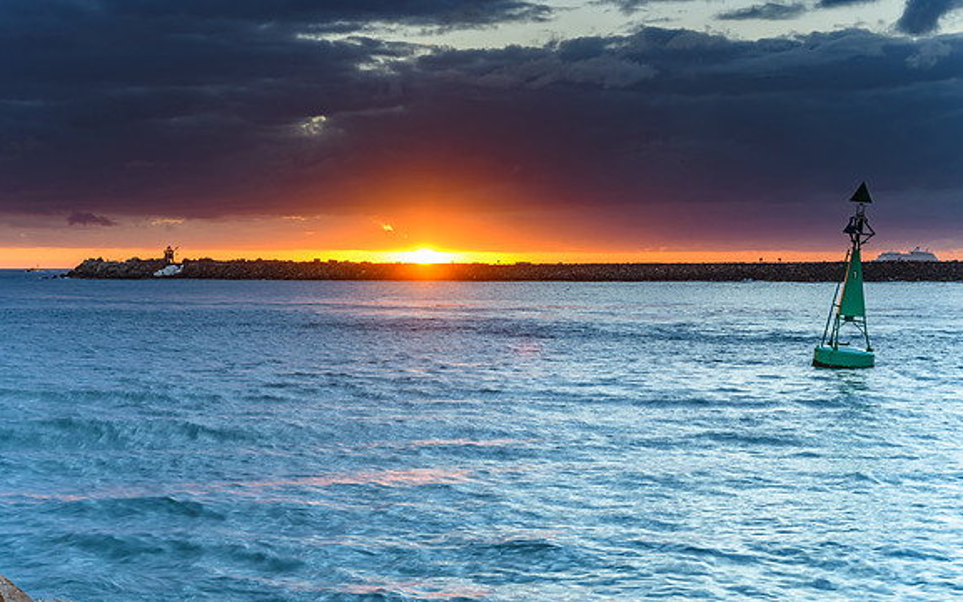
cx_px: 481
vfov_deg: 21.0
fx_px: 1628
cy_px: 296
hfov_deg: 33.0
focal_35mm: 62
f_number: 8
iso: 80
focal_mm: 40
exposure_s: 1/5
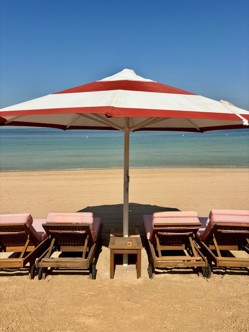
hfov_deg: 53.1
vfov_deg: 67.3
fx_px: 249
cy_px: 166
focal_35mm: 26
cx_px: 124
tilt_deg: -8.7
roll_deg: +0.9
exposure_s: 1/5952
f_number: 1.6
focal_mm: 5.96
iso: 50
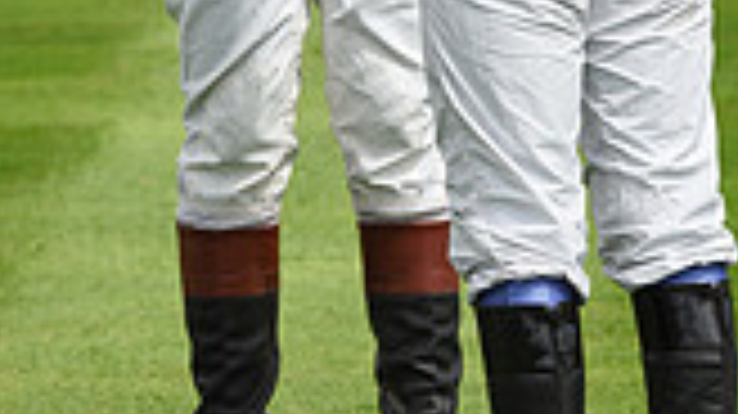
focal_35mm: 416
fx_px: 8135
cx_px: 202
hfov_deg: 5.2
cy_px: -342
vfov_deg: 2.9
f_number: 5.6
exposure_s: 1/2000
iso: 400
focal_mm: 145
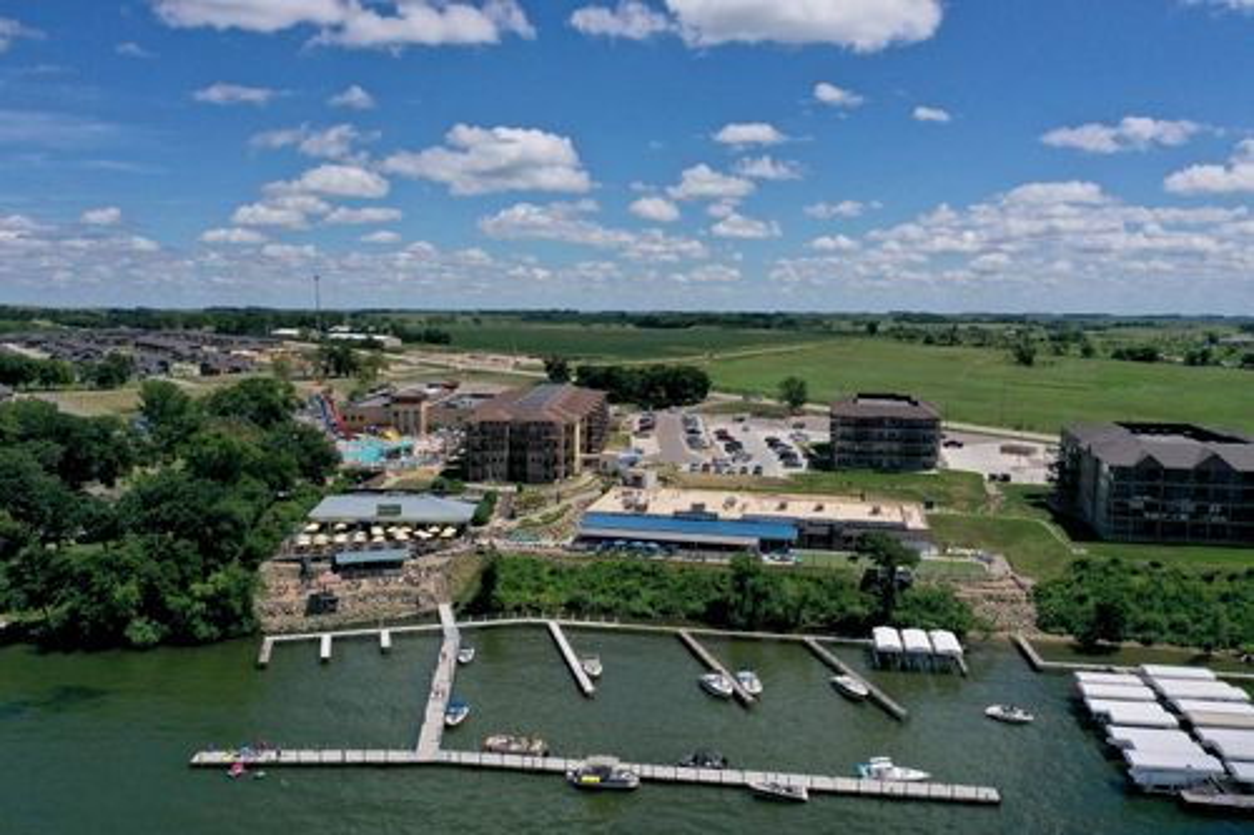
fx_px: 975
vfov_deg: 46.4
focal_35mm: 28
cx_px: 627
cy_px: 418
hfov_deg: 65.5
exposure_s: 1/1250
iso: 200
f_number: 7.1
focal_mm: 10.26
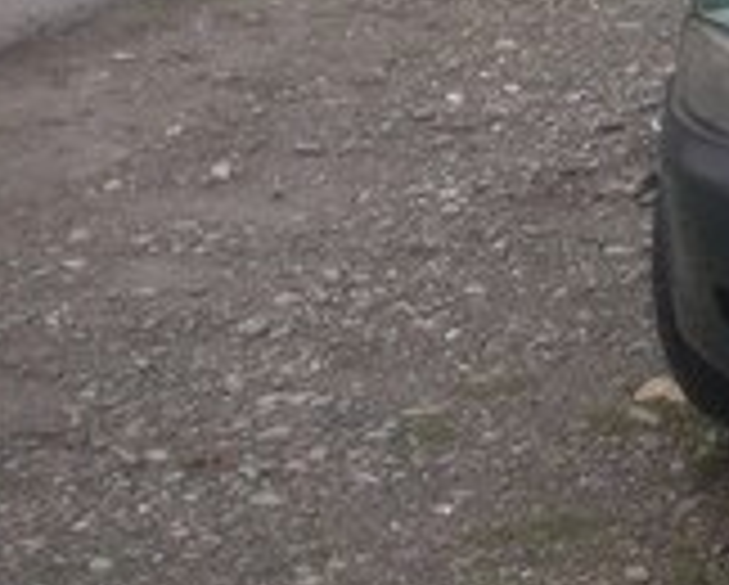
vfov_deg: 10.8
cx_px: 1148
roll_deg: -0.3
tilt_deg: -7.0
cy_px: -214
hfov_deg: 13.0
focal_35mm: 139
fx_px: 3003
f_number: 2.4
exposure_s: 1/120
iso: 50
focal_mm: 4.28
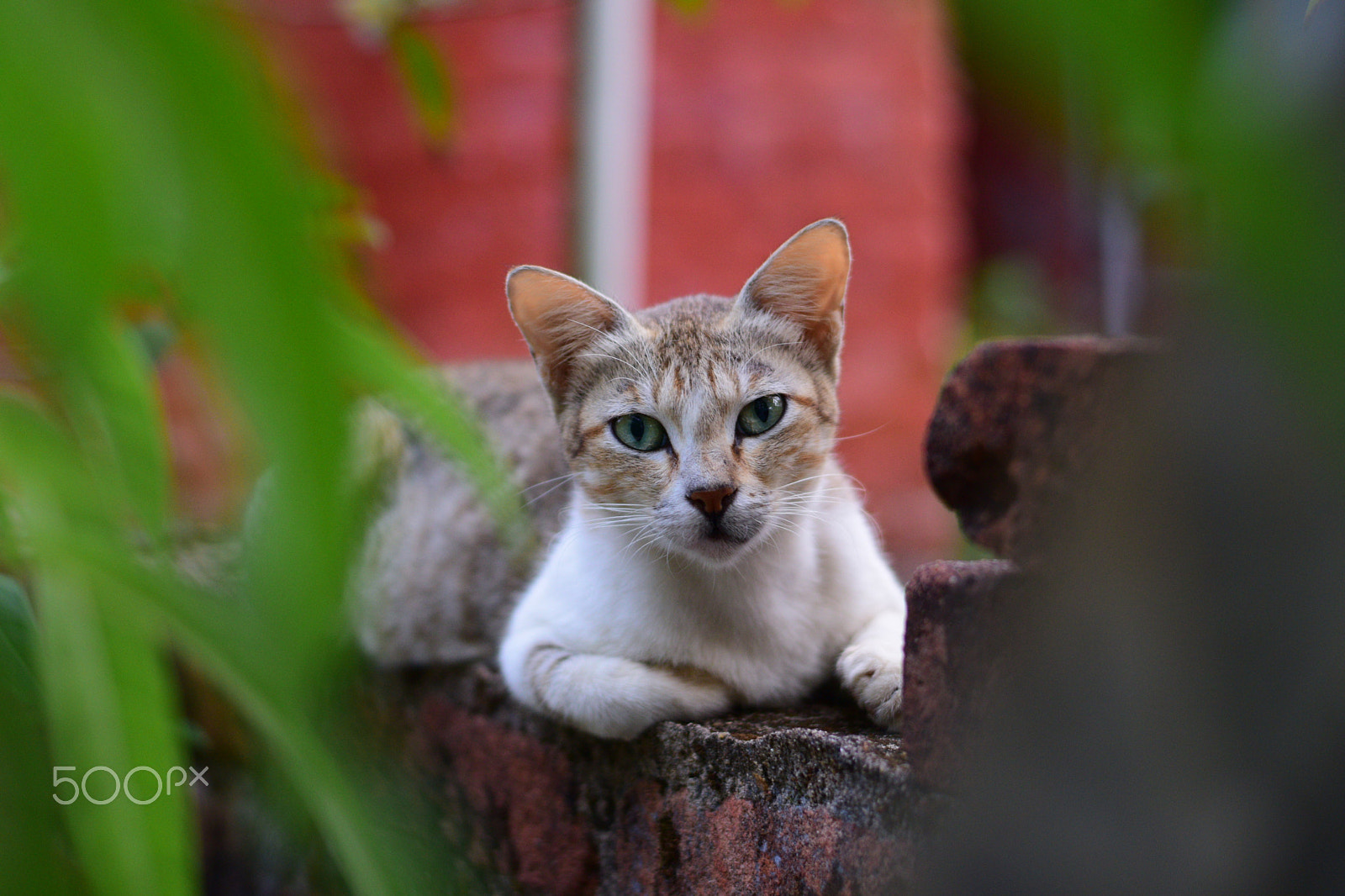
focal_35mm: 75
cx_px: 672
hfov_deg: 27.0
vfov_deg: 18.2
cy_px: 448
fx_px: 2801
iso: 800
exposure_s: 1/160
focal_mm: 50
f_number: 2.8
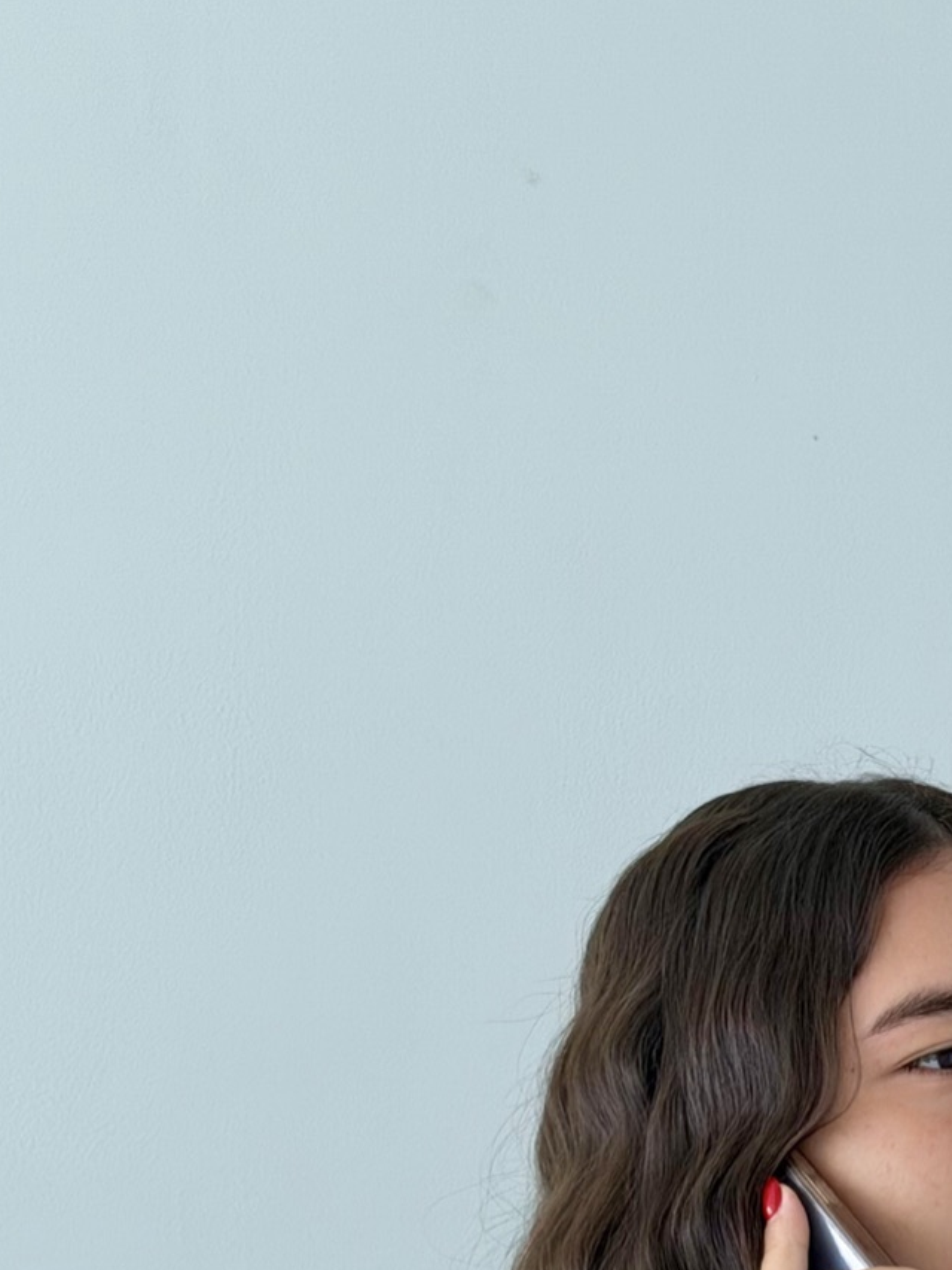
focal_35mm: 105
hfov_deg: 13.9
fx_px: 3849
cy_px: 1309
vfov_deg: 18.2
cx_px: 965
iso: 100
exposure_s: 1/73
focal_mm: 6.76
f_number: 1.78
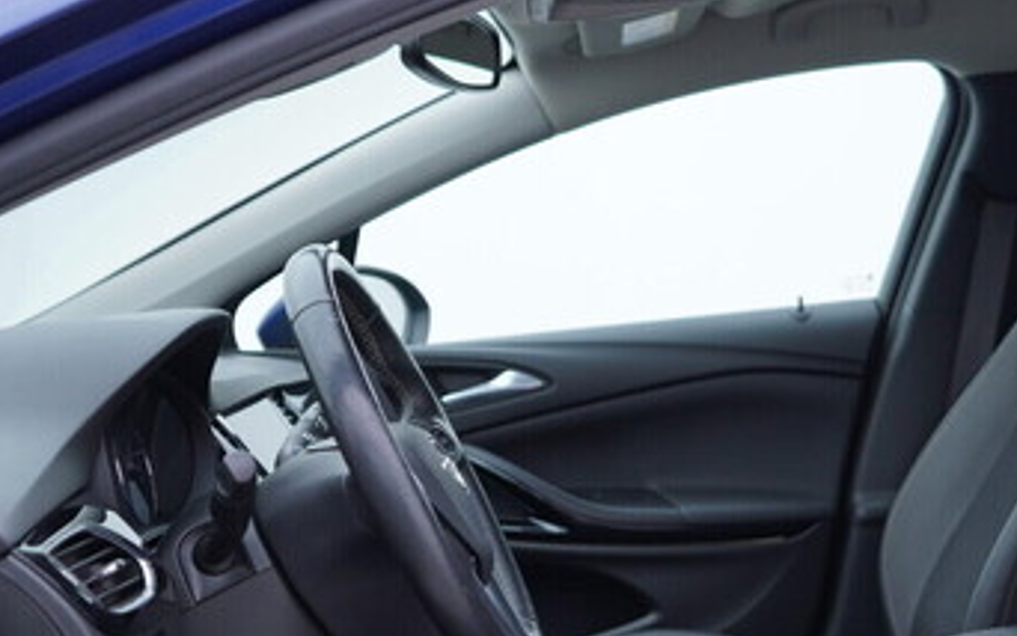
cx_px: 595
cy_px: 450
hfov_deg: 34.5
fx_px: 1636
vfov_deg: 21.9
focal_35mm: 59
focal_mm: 24
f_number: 2.8
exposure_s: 1/40
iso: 125
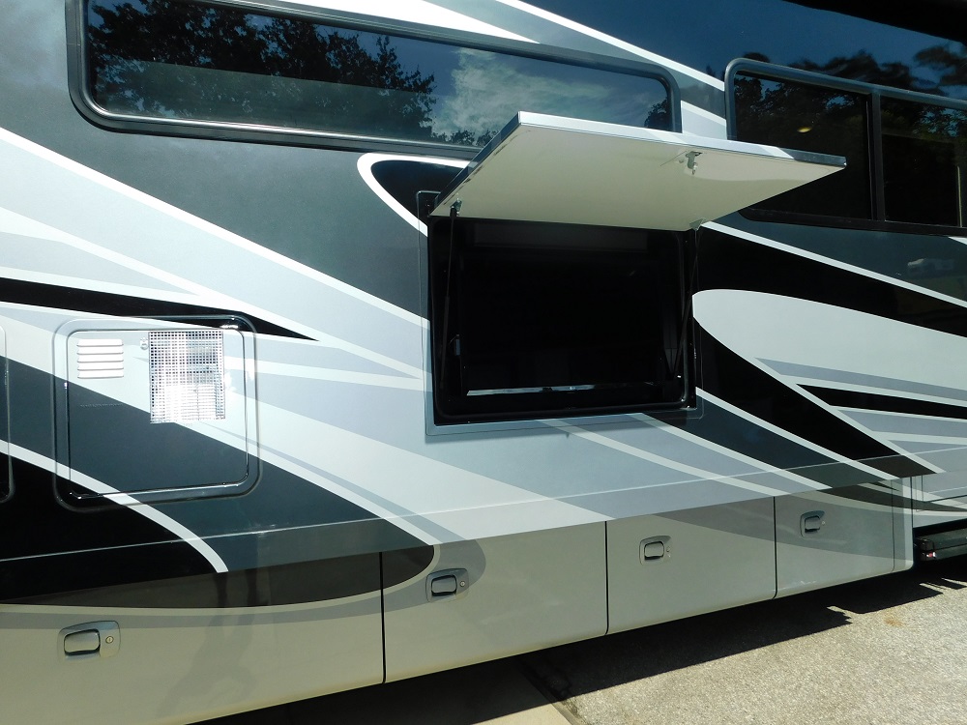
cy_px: 362
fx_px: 643
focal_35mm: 23
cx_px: 484
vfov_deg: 58.9
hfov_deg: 73.9
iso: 125
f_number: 3
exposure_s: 1/1250
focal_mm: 4
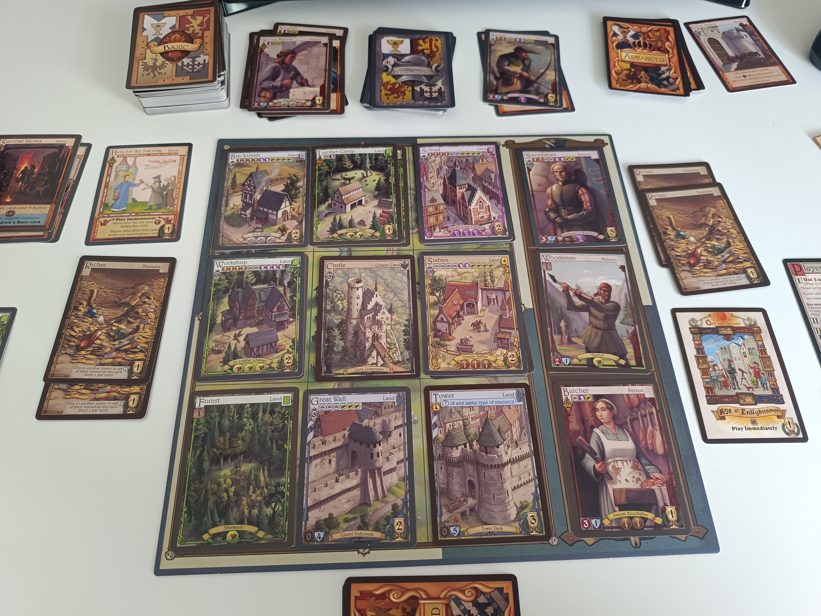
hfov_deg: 71.6
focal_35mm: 24
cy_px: 308
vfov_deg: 56.8
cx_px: 410
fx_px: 569
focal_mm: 6.14
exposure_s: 1/100
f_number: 1.65
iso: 1150
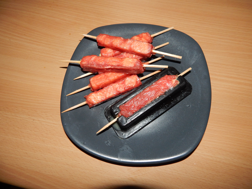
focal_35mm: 22
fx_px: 160
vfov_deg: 61.1
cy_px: 94
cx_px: 126
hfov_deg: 76.4
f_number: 3
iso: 200
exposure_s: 1/30
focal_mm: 4
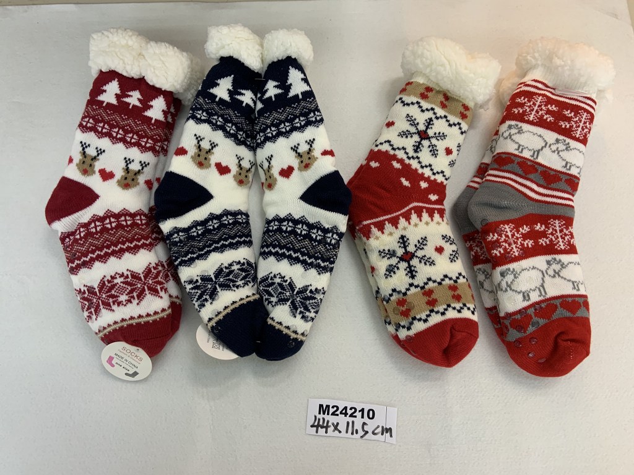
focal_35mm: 26
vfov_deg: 53.1
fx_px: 476
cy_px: 238
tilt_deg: -80.7
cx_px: 317
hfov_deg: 67.3
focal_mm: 4.25
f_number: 1.8
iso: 100
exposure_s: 1/60
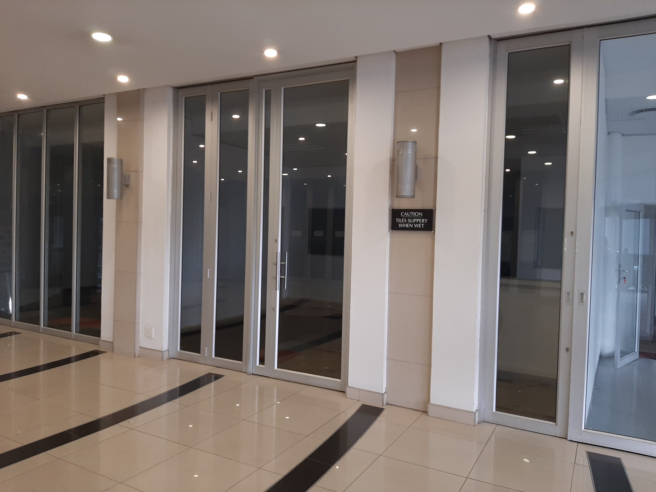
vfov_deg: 51.4
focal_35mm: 27
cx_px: 328
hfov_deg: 65.3
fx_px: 512
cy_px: 246
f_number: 1.7
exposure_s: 1/50
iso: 125
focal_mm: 3.93
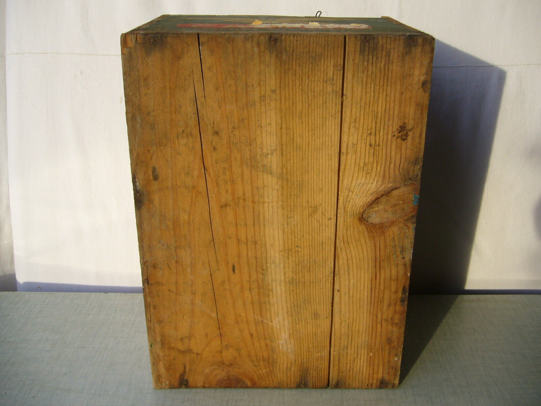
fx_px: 547
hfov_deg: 52.6
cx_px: 270
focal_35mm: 35
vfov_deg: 40.7
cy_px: 203
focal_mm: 5.8
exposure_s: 1/320
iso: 80
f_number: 2.8
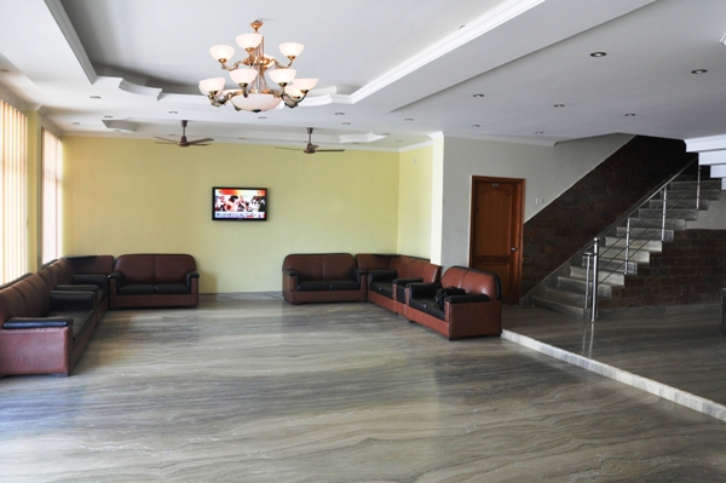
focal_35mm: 27
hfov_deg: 67.4
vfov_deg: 47.9
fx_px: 544
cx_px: 363
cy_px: 242
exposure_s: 1/50
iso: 800
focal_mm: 18
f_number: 7.1
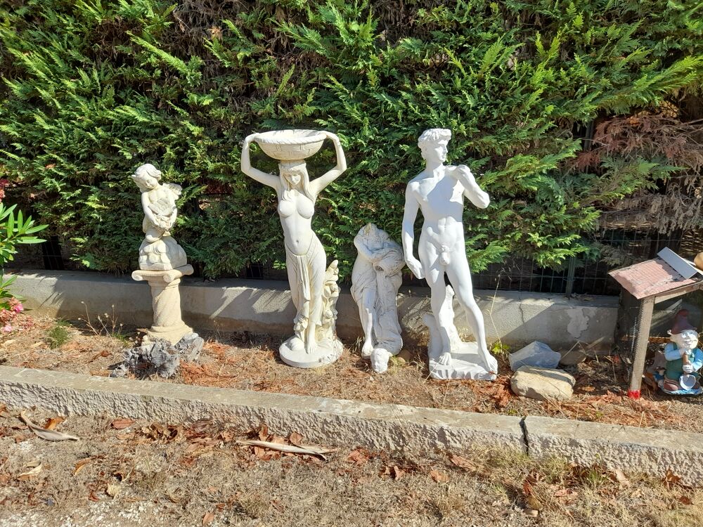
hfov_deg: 69.4
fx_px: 508
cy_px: 264
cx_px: 352
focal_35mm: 25
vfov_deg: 54.9
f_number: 2
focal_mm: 4.6
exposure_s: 1/465
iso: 20
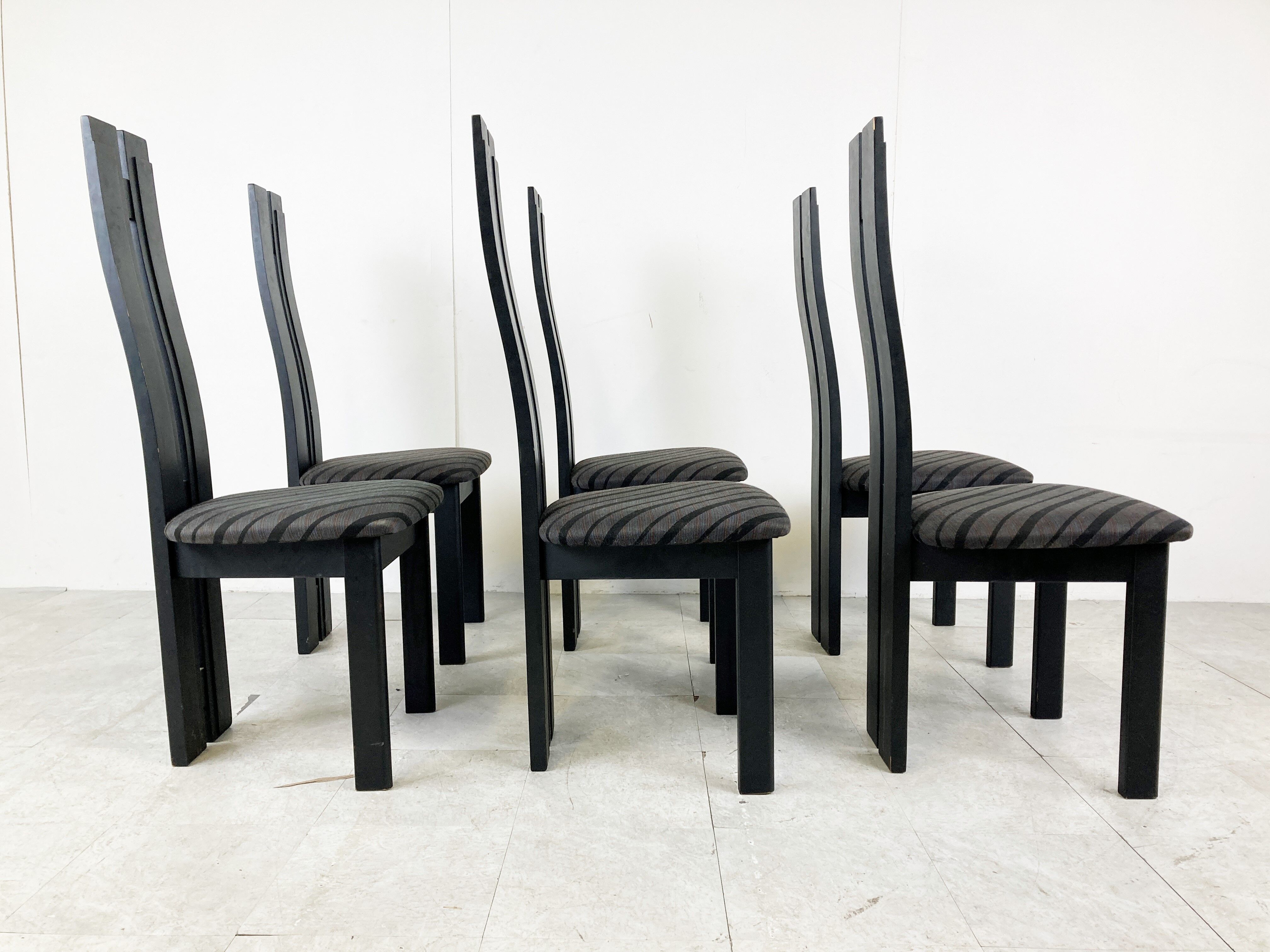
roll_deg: -0.3
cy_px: 476
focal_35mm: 28
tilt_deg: -6.9
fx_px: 1027
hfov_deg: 63.4
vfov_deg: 49.7
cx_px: 635
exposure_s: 1/100
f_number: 1.8
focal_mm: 3.99
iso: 50
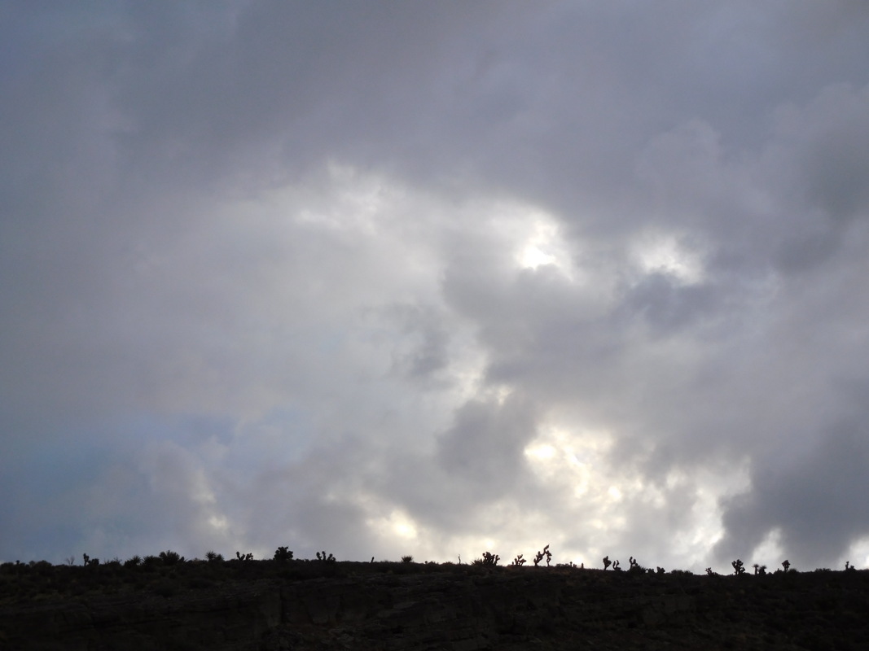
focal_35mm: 90
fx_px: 2259
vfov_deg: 16.4
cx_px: 434
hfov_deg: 21.8
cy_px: 326
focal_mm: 16.1
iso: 125
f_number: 4.7
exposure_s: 1/400
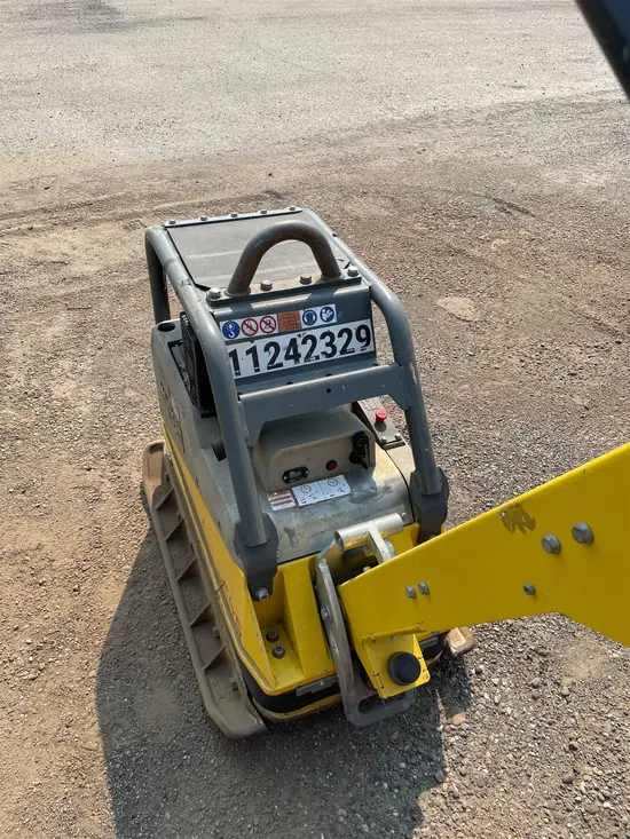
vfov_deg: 67.3
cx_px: 315
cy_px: 420
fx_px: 631
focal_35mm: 26
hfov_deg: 53.1
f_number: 1.6
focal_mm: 4.2
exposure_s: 1/2212
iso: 32
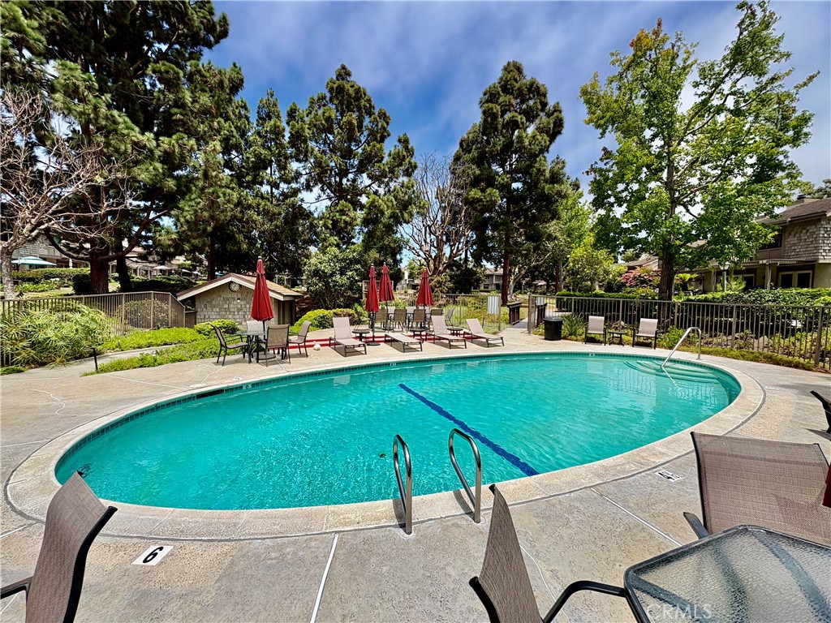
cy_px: 312
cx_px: 416
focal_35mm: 14
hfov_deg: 102.1
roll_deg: -0.2
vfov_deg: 85.7
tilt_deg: -2.6
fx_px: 336
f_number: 2.2
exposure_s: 1/2273
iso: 50
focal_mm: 2.22
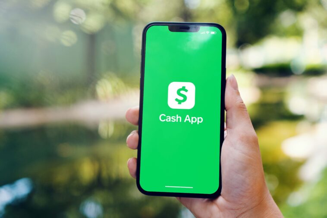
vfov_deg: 25.7
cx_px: 164
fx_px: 477
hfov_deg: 37.9
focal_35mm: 52
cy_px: 109
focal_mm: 35
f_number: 2.5
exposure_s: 1/250
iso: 100
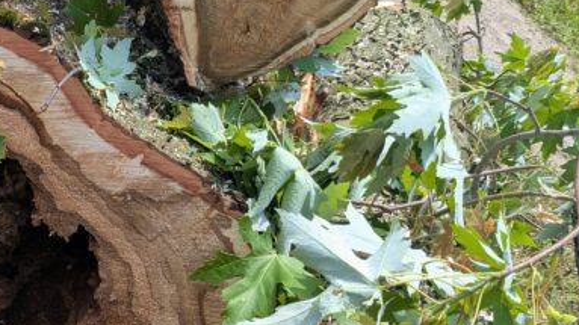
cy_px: 258
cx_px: 38
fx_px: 905
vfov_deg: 20.1
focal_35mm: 59
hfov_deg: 33.3
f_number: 1.73
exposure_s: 1/975
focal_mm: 4.38
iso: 43
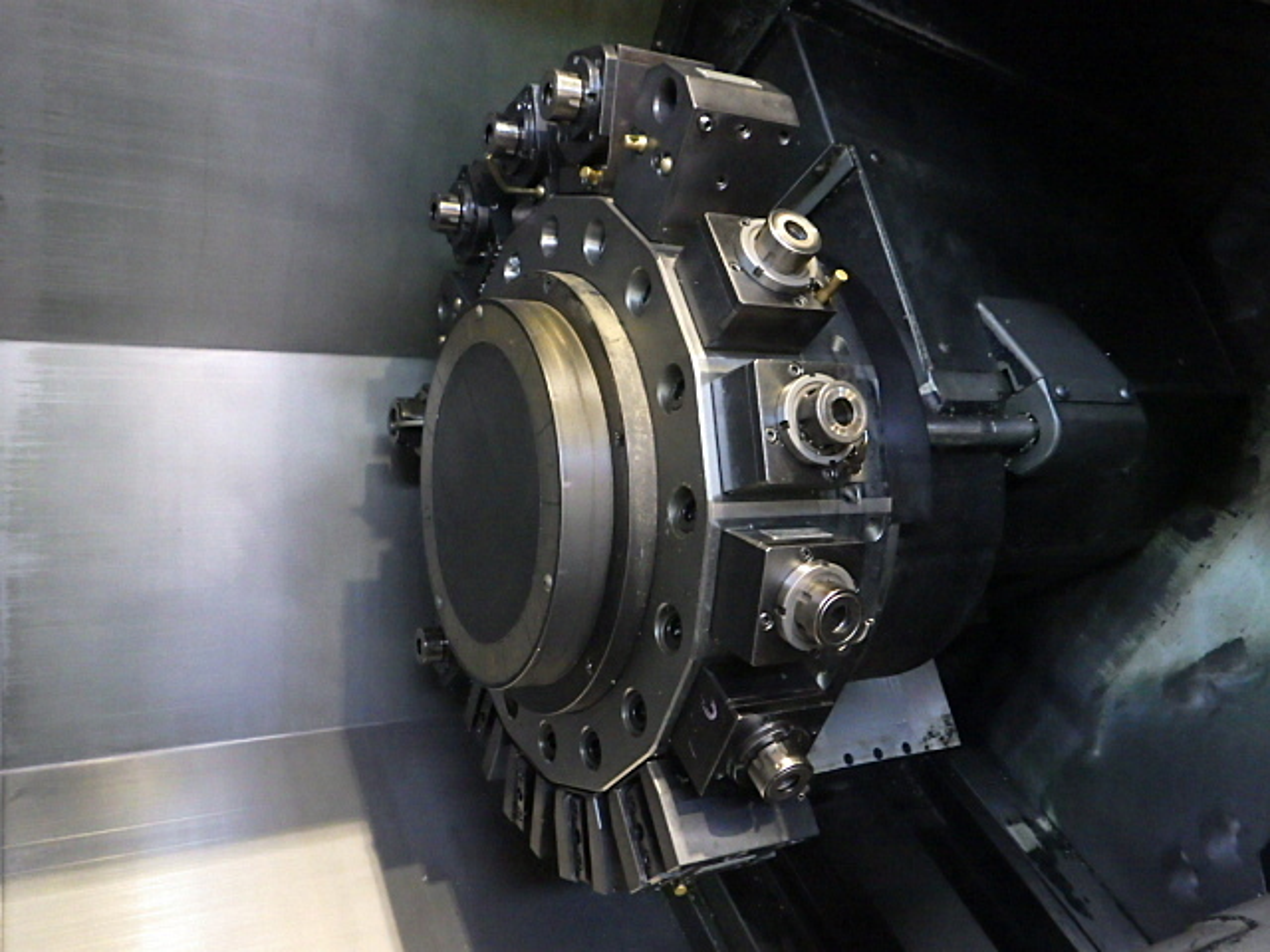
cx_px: 635
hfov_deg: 63.4
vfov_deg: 49.7
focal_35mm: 28
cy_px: 476
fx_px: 1027
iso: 1600
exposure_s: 1/20
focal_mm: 5
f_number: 3.5
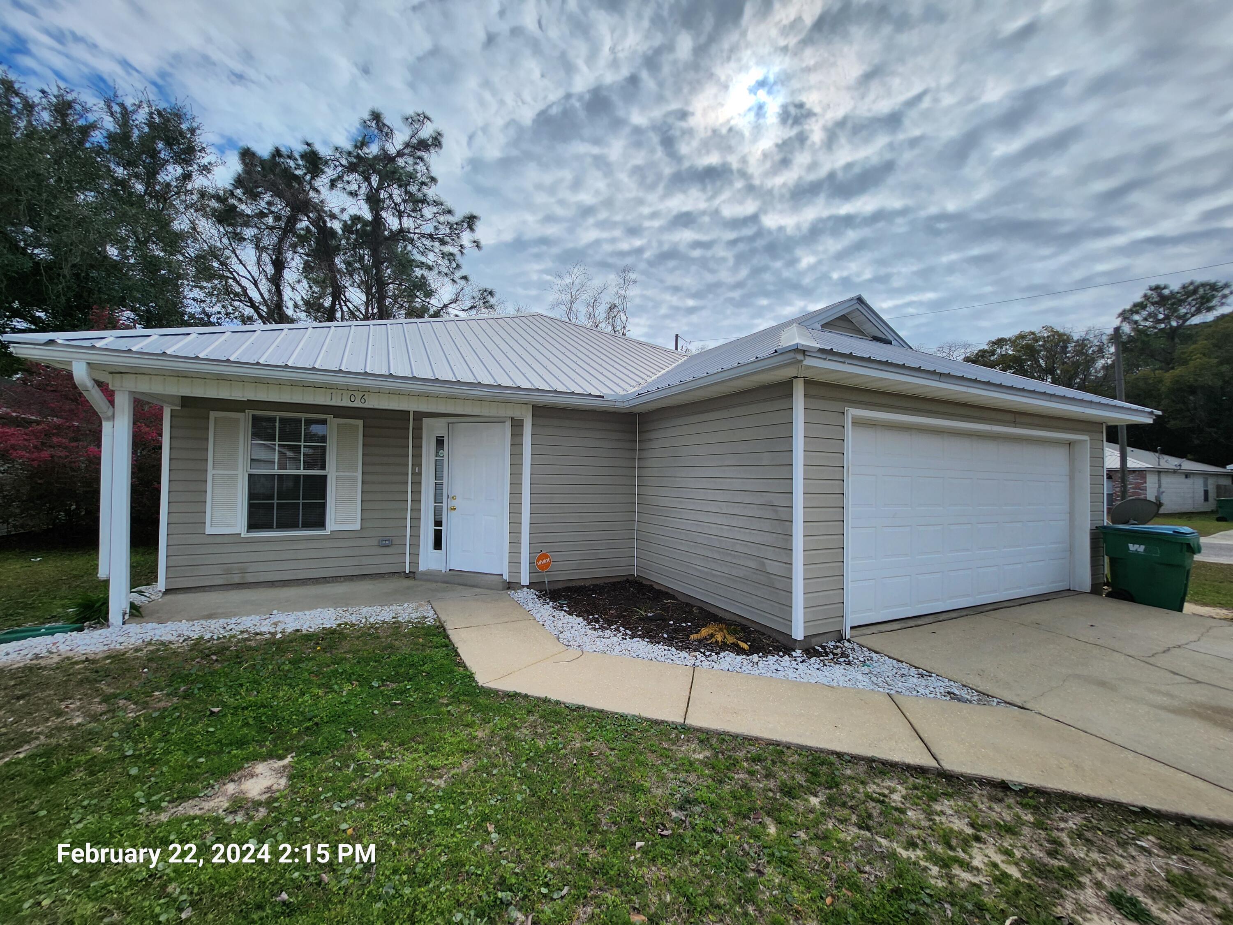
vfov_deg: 89.9
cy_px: 462
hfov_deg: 106.2
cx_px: 616
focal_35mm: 13
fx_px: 463
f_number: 2.2
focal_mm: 1.74
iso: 32
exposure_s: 1/1819
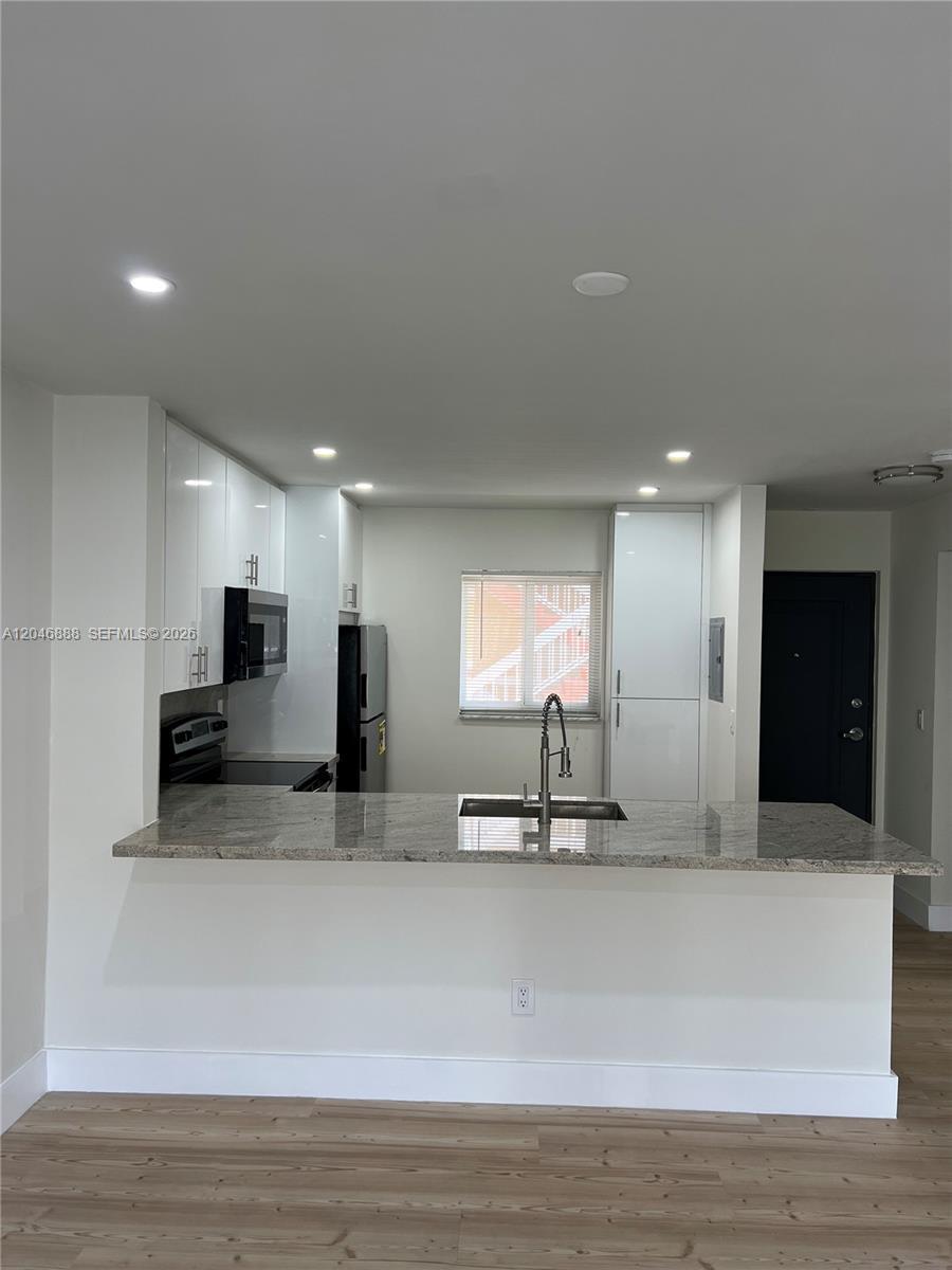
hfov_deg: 53.1
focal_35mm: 26
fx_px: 953
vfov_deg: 67.3
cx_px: 476
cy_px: 635
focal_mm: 5.7
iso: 64
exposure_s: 1/120
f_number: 1.5
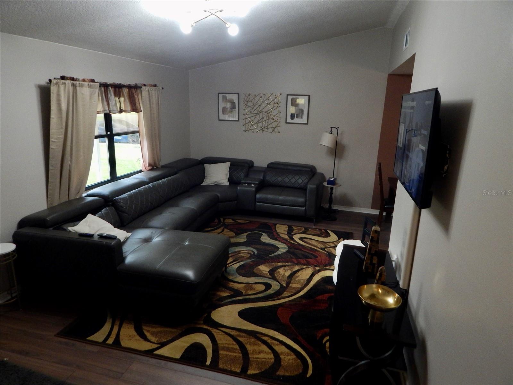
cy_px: 192
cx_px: 256
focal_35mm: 22
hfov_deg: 76.4
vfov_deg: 61.1
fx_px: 326
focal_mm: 4
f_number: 3
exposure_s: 1/30
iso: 250
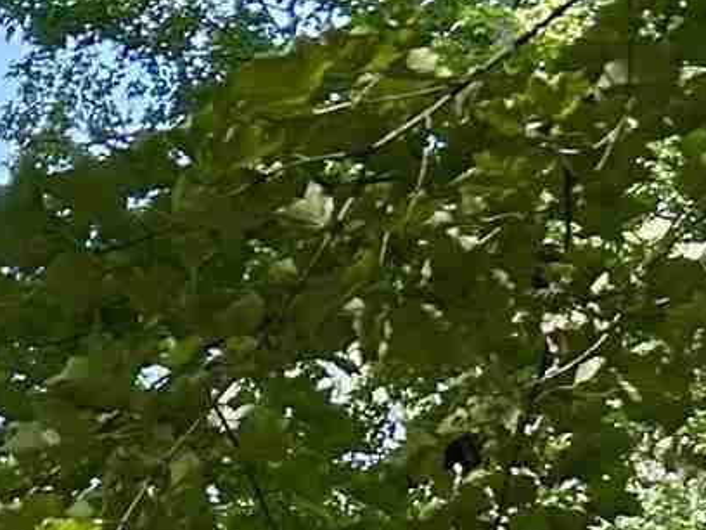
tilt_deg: -5.0
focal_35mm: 196
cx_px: -895
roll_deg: -0.7
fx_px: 3997
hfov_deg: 9.2
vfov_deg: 6.6
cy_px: 1819
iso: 50
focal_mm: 5.7
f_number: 1.5
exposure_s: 1/482
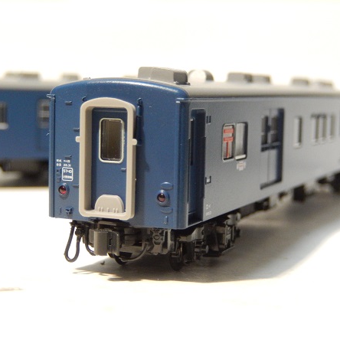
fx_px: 889
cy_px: 172
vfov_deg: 21.7
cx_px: 182
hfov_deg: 21.6
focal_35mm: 80
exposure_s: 1/4
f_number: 4.8
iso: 200
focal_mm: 12
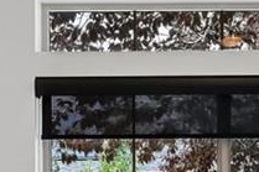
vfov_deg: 11.2
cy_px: 240
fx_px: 854
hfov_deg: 16.9
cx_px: 254
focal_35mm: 119
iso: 400
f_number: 10
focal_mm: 15.5
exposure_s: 1/80
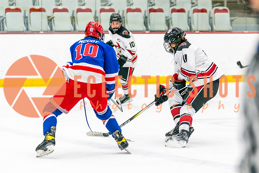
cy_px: 114
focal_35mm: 223
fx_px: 1605
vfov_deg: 6.2
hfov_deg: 9.2
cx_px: 197
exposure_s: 1/1250
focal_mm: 121
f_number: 2.8
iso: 3200
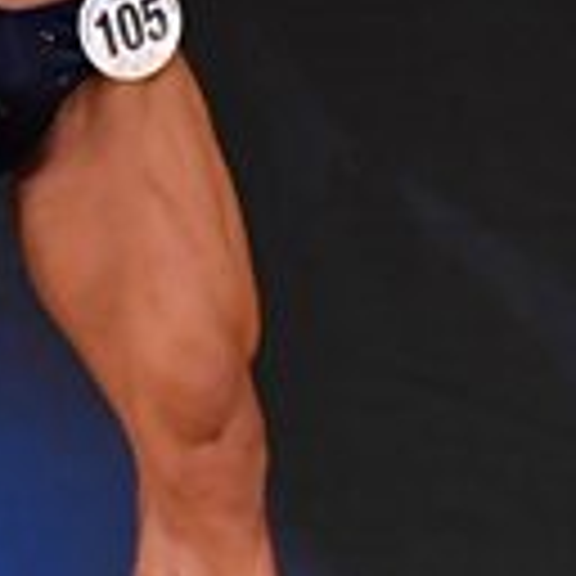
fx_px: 24680
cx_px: 988
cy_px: -40
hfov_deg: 1.3
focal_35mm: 1311
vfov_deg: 1.3
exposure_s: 1/400
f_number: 5.6
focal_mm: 170
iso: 4000
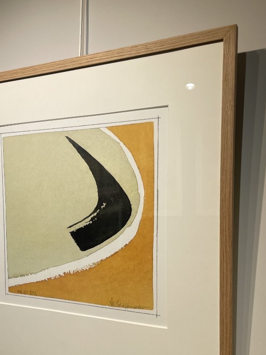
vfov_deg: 47.4
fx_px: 400
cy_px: 225
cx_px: 88
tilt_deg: +1.1
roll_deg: +0.0
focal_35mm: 39
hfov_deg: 36.4
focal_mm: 4.2
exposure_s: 1/561
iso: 32
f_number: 1.6
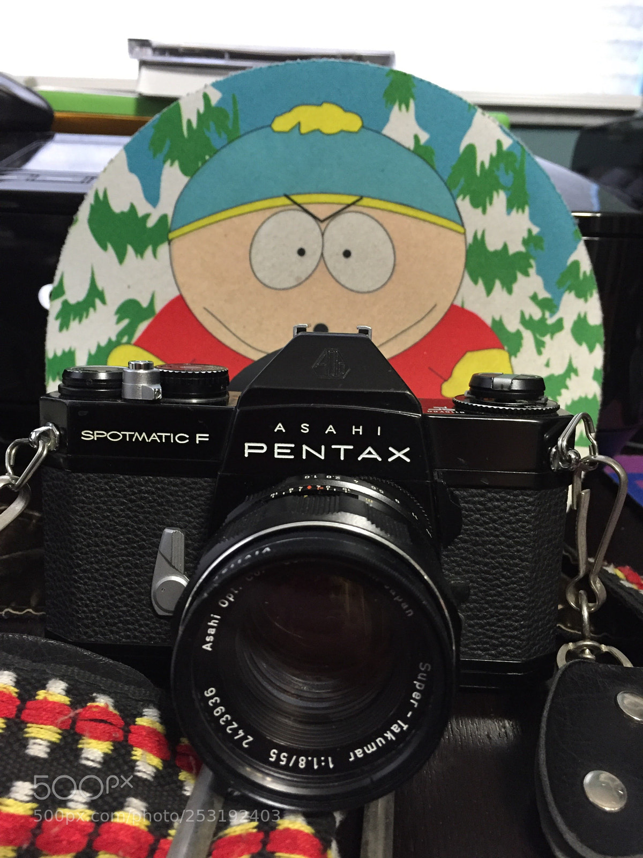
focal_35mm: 29
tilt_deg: -17.4
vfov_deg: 61.7
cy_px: 429
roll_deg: -1.7
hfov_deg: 48.2
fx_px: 718
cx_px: 322
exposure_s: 1/17
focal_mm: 4.15
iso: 250
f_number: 2.2
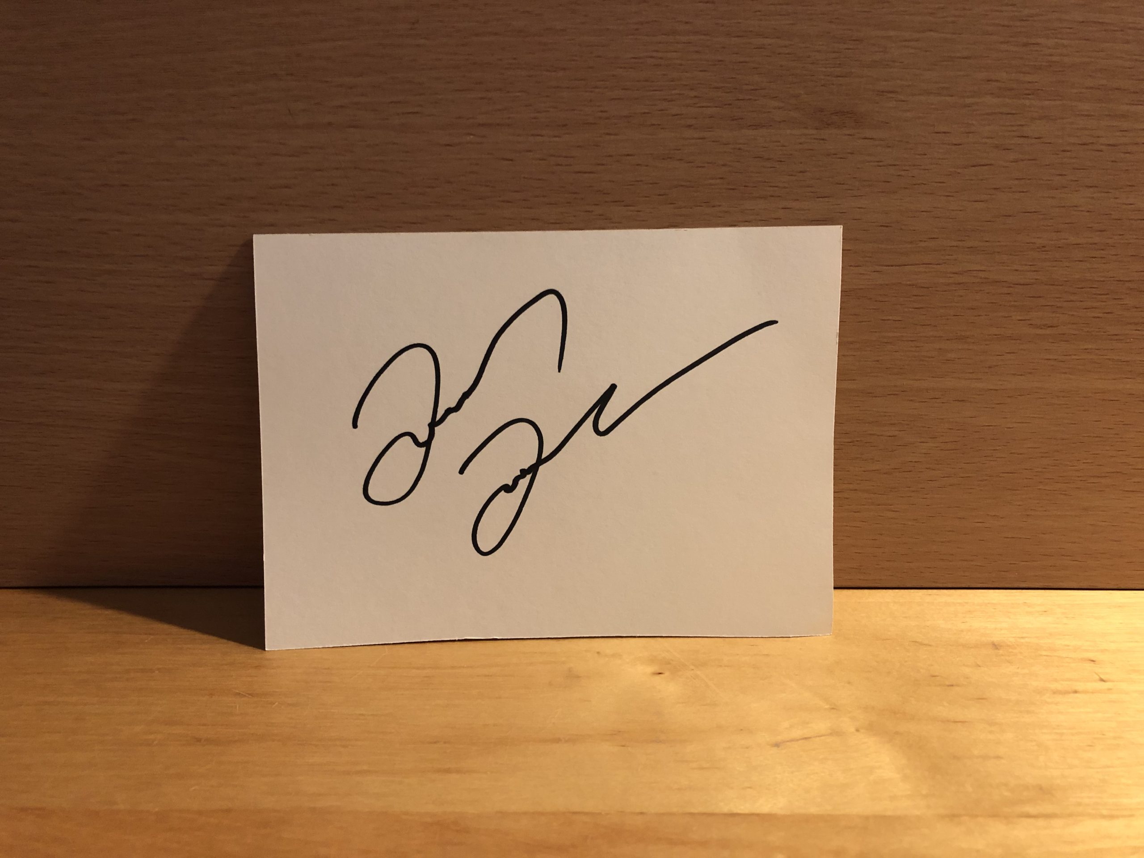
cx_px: 572
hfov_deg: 63.4
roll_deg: -0.6
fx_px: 925
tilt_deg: -21.8
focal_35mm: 28
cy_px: 429
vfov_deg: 49.7
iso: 80
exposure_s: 1/17
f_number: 1.8
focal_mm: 3.99
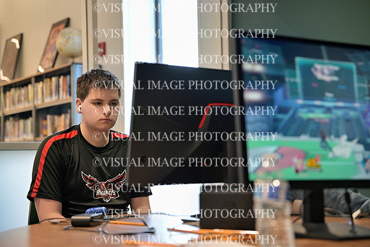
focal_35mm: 66
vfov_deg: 20.6
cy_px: 124
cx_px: 185
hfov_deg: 30.5
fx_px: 678
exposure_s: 1/250
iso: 1600
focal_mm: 66
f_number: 2.8
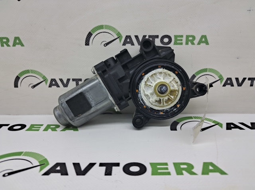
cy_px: 95
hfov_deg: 65.4
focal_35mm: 27
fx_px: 199
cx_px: 128
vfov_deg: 51.3
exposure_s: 1/100
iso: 50
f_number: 1.8
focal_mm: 4
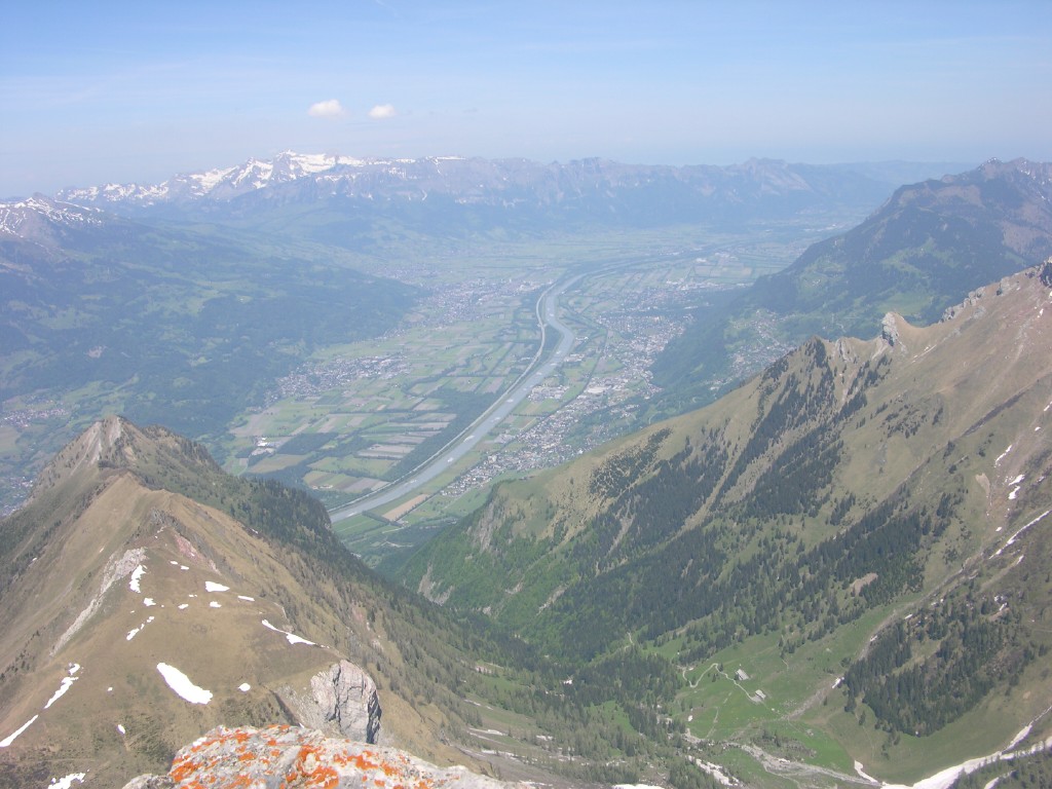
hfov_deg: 52.6
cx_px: 526
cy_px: 394
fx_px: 1064
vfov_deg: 40.7
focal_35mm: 35
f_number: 5.6
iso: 50
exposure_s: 1/257
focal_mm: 8.9
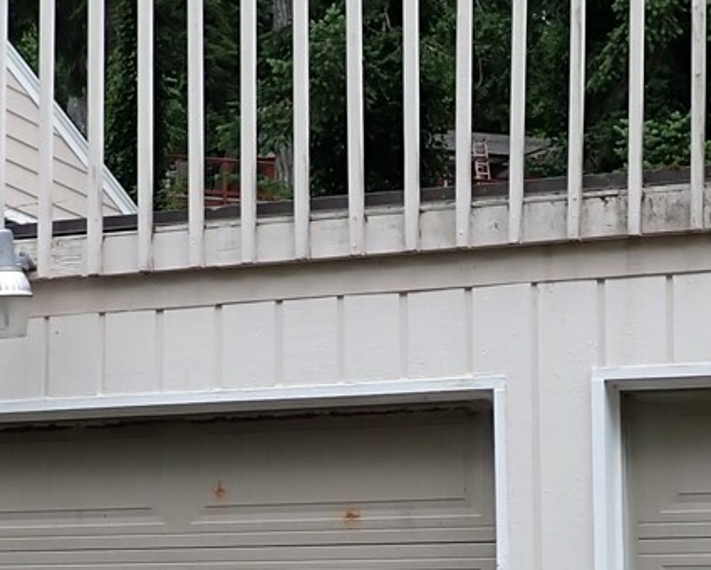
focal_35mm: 92
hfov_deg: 20.8
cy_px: 488
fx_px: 1938
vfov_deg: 16.6
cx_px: 411
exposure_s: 1/320
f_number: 2.8
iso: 100
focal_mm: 4.5
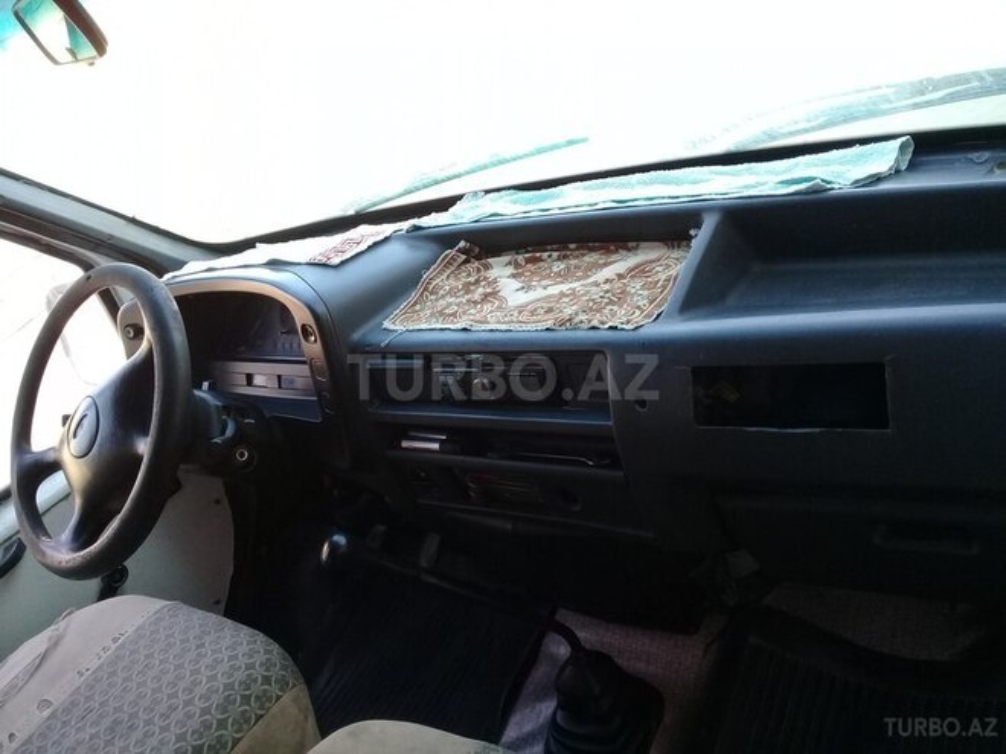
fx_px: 901
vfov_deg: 45.4
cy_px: 377
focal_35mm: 31
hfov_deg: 58.4
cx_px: 503
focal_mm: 3.3
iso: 100
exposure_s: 1/100
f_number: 2.2
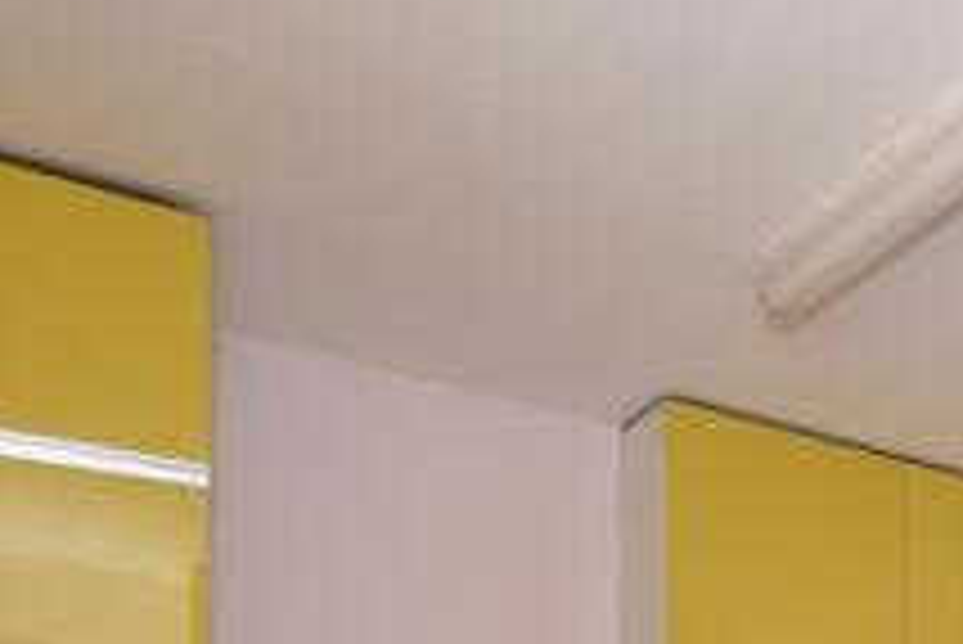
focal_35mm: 46
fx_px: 1231
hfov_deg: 32.2
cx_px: 1256
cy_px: 912
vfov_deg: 24.2
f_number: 6.3
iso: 400
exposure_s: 1/50
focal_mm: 10
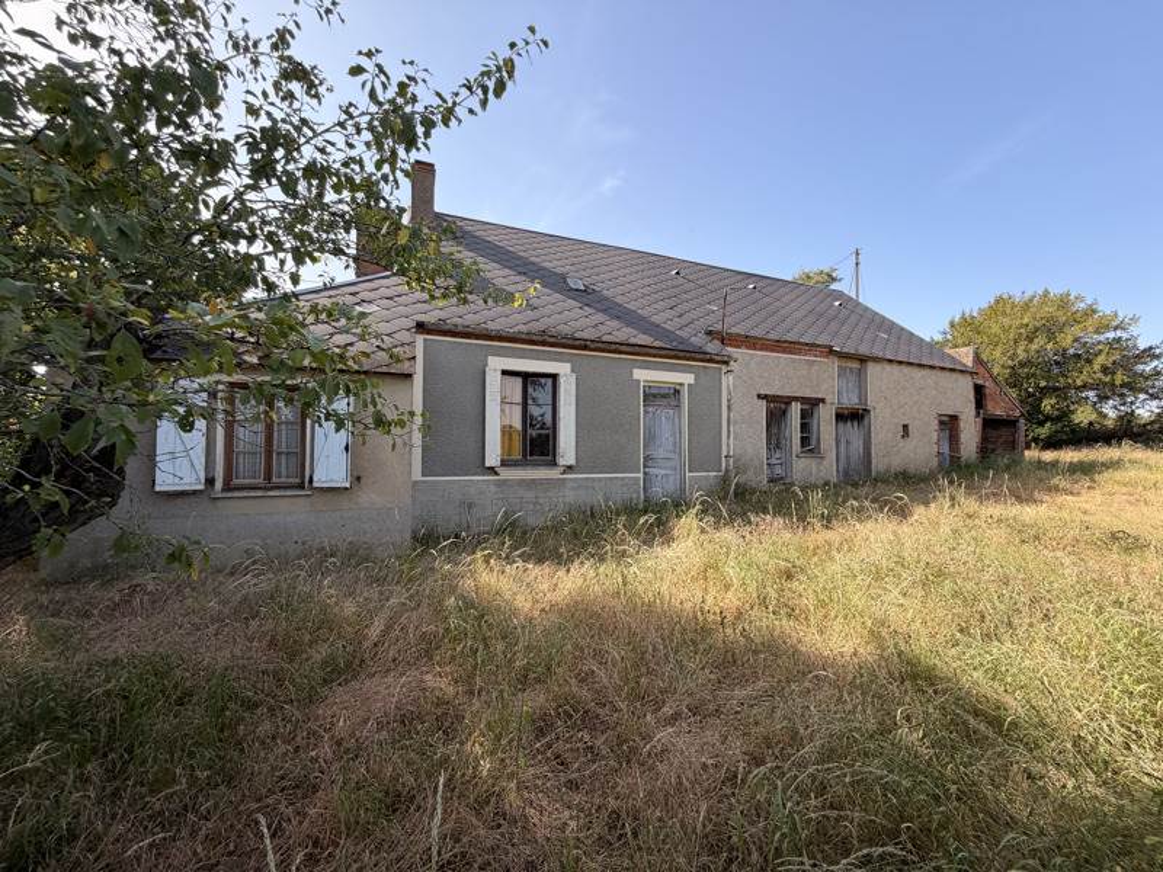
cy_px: 436
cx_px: 582
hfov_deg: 102.1
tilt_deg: +2.9
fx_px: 470
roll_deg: +0.1
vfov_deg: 85.7
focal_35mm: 14
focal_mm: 2.22
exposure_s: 1/607
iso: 40
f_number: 2.2
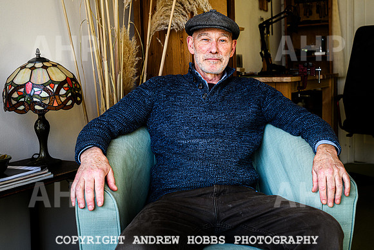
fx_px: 458
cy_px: 100
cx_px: 223
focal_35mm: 44
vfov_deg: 30.4
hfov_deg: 44.2
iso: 800
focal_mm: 35
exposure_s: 1/320
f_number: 3.5
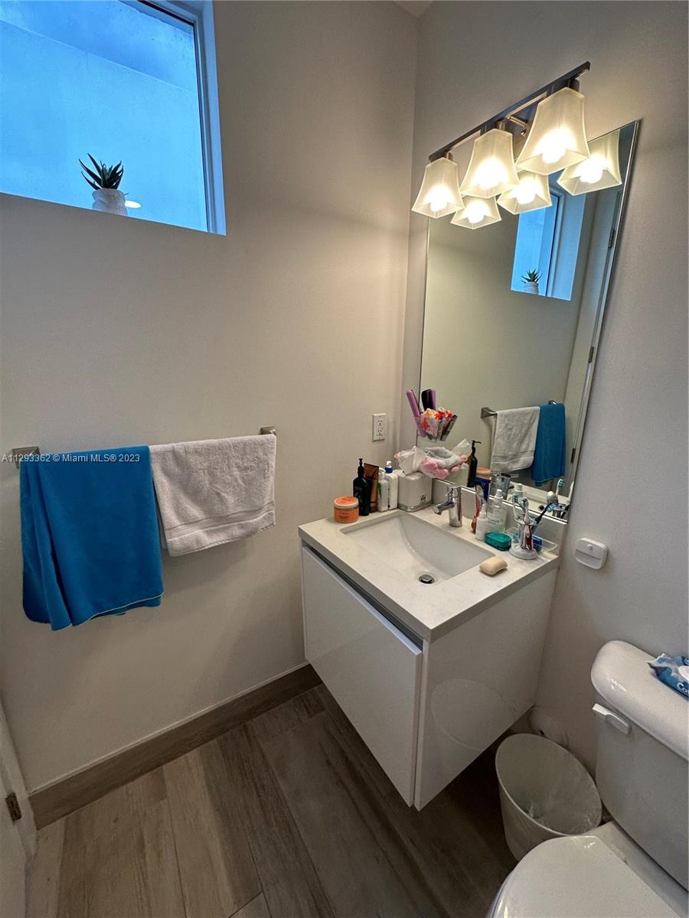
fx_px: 372
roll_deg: -0.7
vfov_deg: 102.1
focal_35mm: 14
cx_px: 344
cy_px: 459
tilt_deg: -14.5
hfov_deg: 85.7
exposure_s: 1/120
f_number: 2.2
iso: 125
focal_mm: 2.22
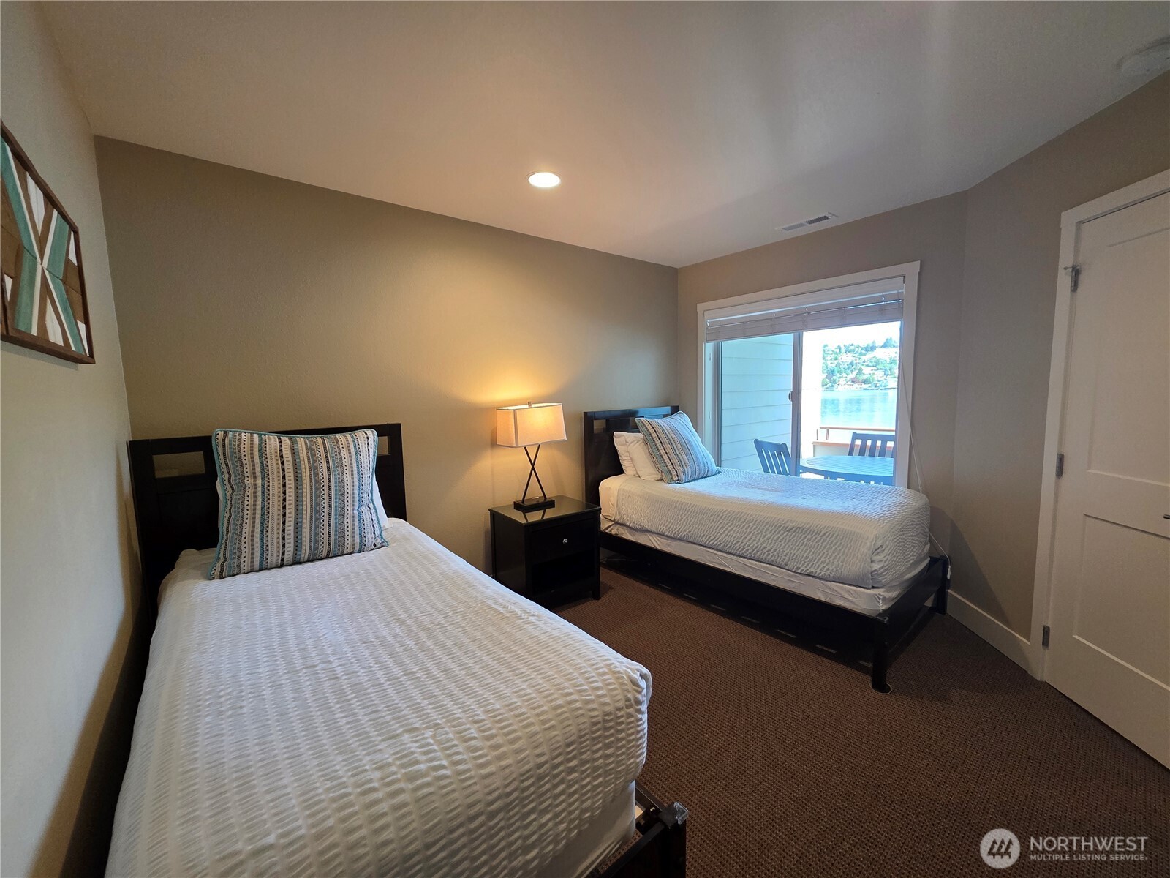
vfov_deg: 89.9
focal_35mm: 13
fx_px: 439
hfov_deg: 106.2
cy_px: 439
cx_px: 585
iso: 200
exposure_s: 1/120
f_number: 1.9
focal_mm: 2.2
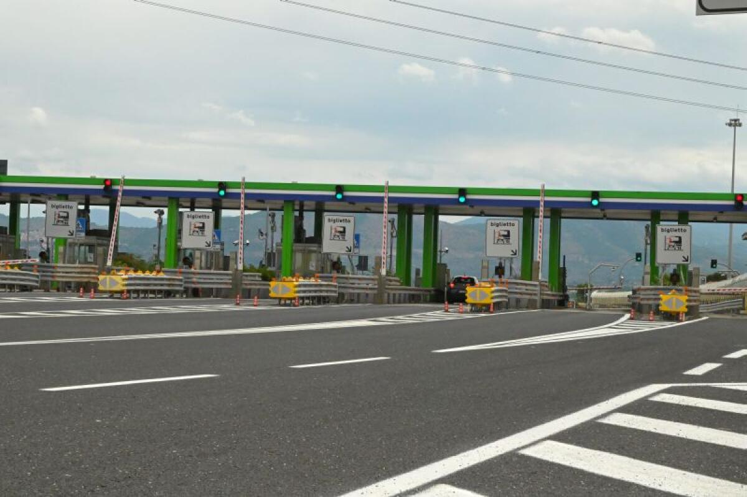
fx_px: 1617
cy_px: 248
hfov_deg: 26.0
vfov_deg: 17.5
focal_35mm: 78
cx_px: 374
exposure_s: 1/8000
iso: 8000
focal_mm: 78
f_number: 18
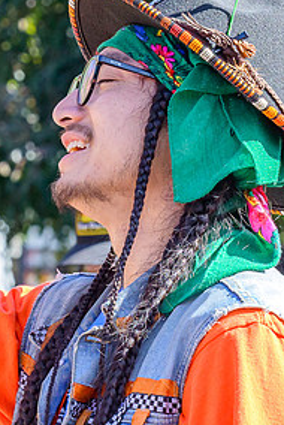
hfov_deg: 3.4
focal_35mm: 409
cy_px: 127
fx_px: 4828
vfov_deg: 5.0
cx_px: 193
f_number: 8
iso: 640
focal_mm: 95
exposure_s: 1/400
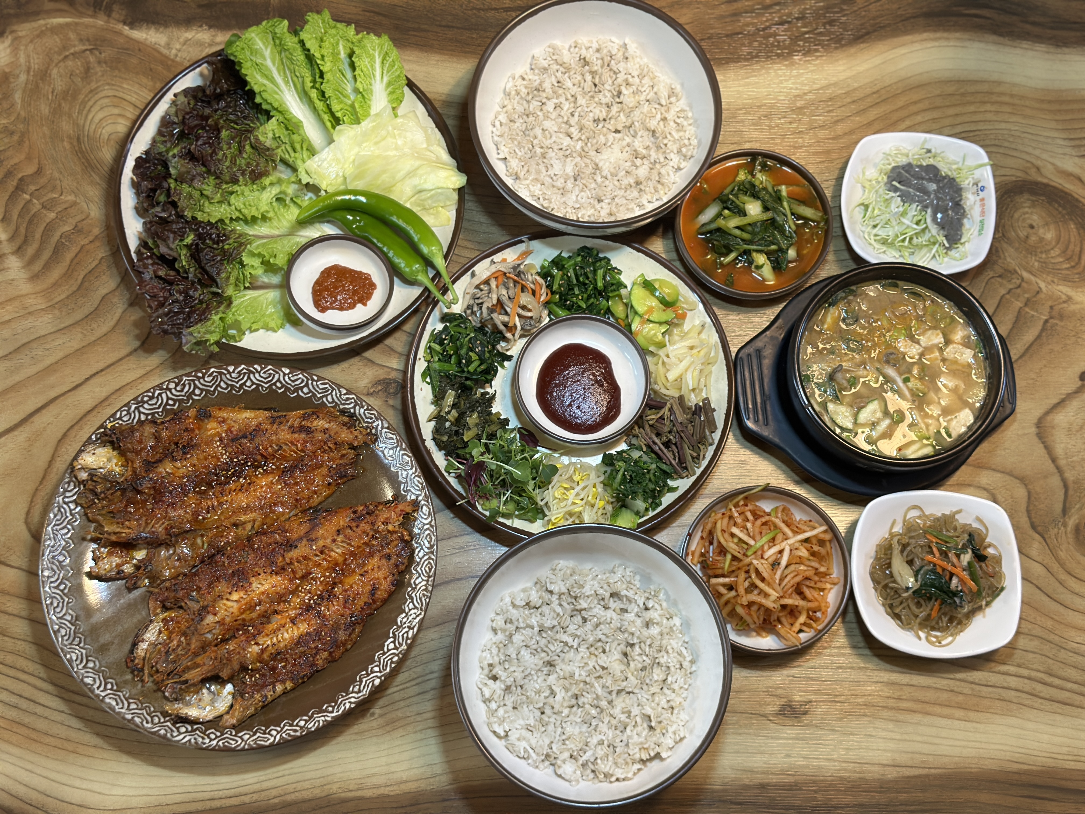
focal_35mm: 48
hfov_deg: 39.7
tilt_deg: -74.3
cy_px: 407
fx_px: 1505
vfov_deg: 30.3
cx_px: 542
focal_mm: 6.86
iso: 200
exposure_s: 1/60
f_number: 1.78
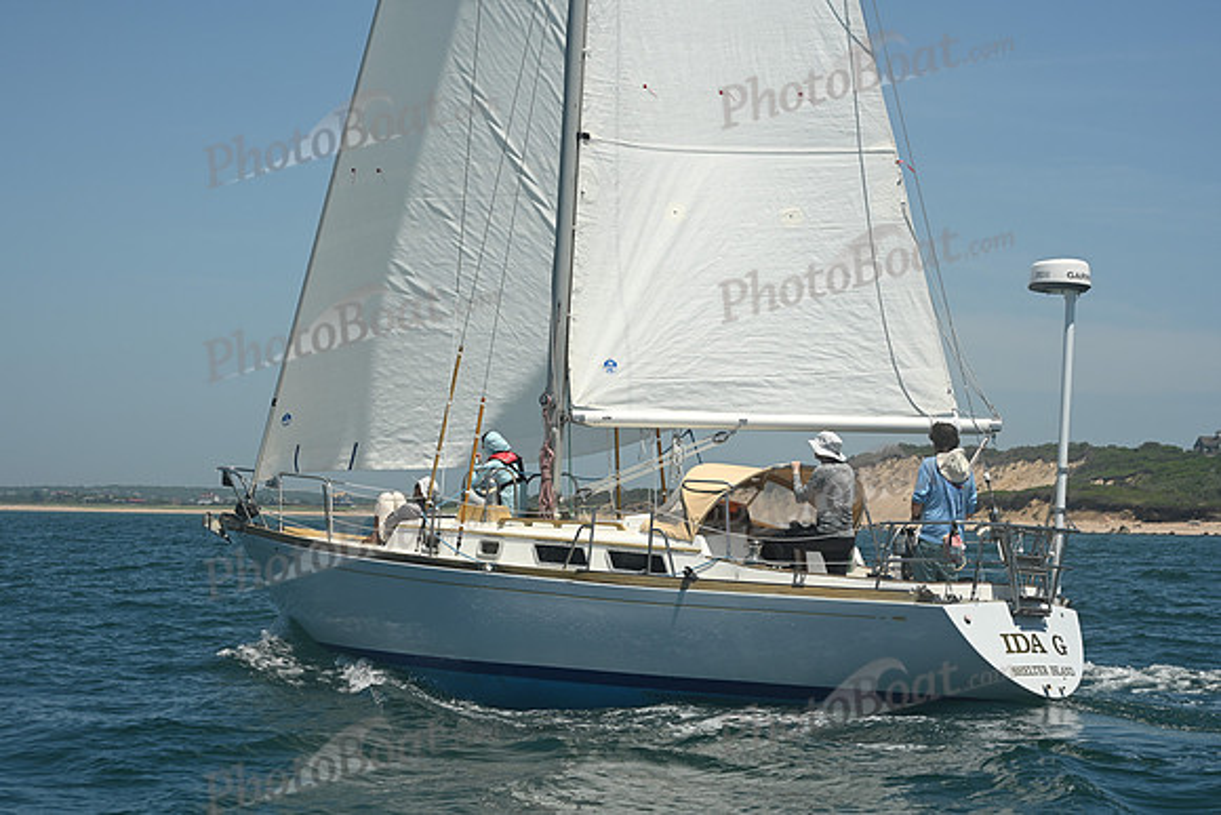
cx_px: 610
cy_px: 408
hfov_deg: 23.9
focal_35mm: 85
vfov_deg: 16.1
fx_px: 2883
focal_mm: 85
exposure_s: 1/1000
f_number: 10
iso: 320
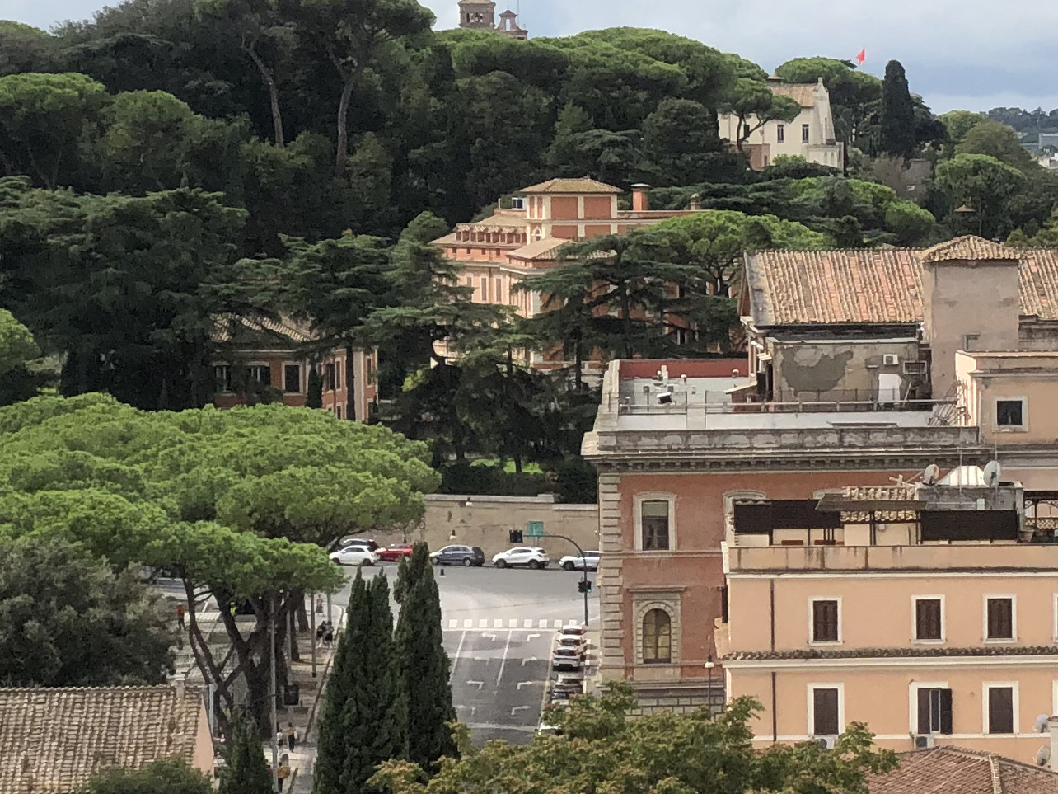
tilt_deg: -3.4
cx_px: 1529
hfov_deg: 11.7
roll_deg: +0.8
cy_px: 444
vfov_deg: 9.2
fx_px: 4951
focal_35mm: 162
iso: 16
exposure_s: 1/1130
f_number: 2.4
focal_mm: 6
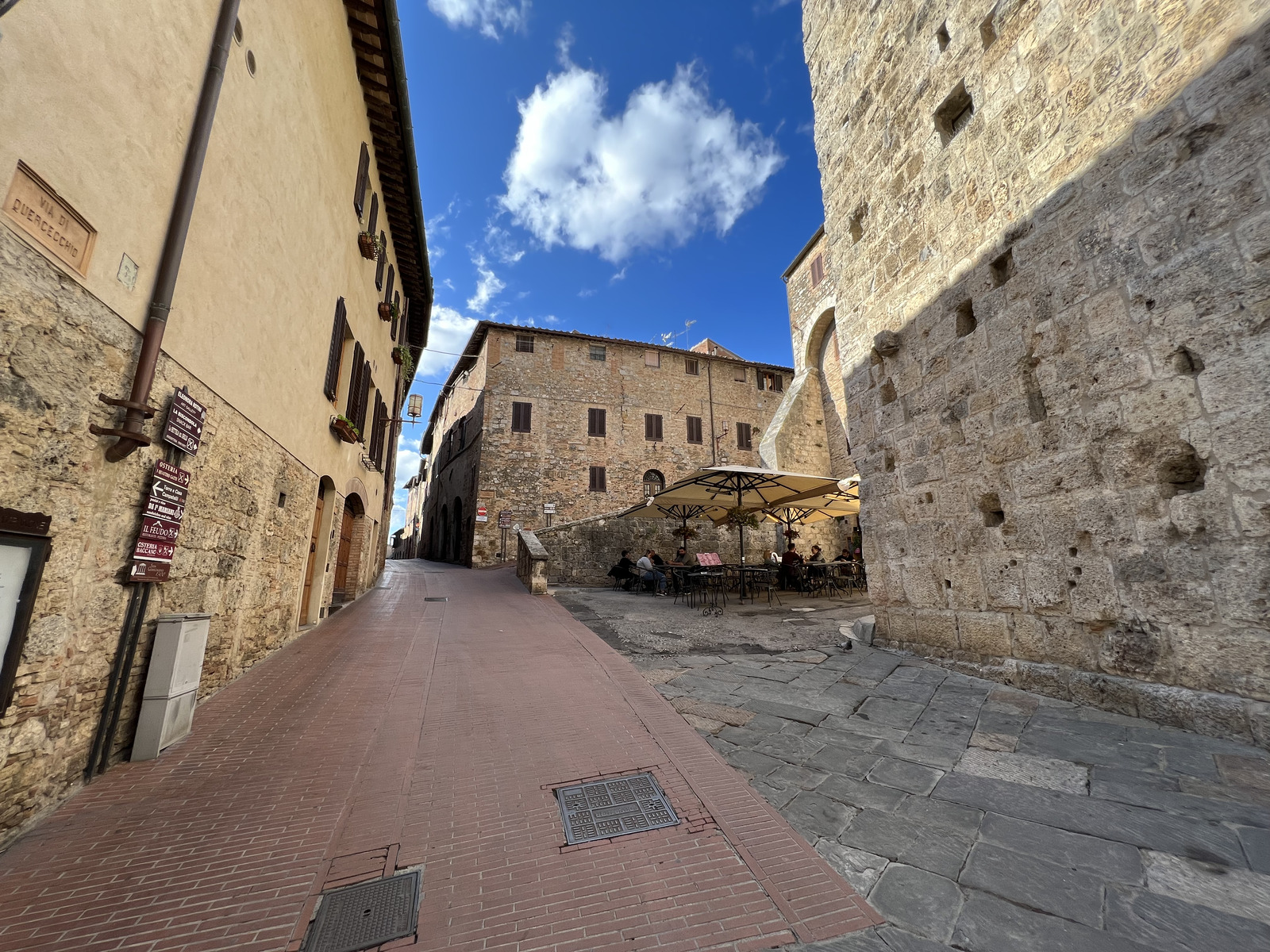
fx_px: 477
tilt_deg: +13.1
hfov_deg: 106.2
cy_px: 476
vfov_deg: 89.9
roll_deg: +0.6
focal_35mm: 13
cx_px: 635
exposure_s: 1/561
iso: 32
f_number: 1.8
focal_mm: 1.57
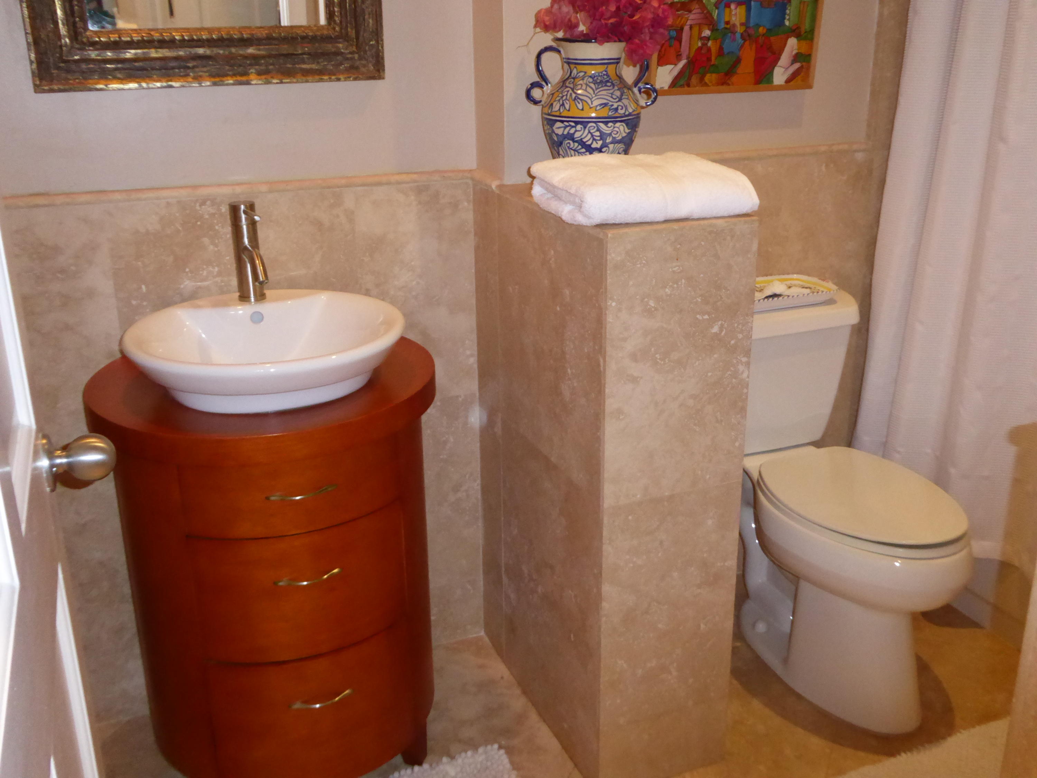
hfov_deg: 51.4
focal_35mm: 36
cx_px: 518
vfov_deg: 39.7
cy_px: 389
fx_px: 1078
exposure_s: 1/60
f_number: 3.7
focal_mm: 6.3
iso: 800
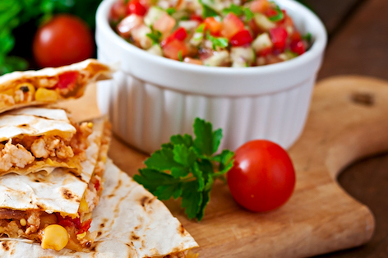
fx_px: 1368
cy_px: 157
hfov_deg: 16.0
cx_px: 80
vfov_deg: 10.8
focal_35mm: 127
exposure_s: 1/200
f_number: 4.5
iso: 100
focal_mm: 50
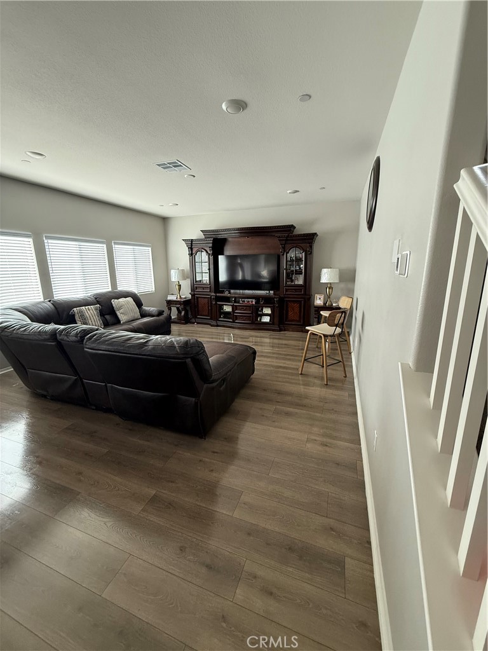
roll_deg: +0.5
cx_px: 244
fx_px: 263
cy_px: 326
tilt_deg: -12.7
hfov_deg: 85.7
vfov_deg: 102.1
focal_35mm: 14
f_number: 2.2
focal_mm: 2.22
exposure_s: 1/99
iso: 250
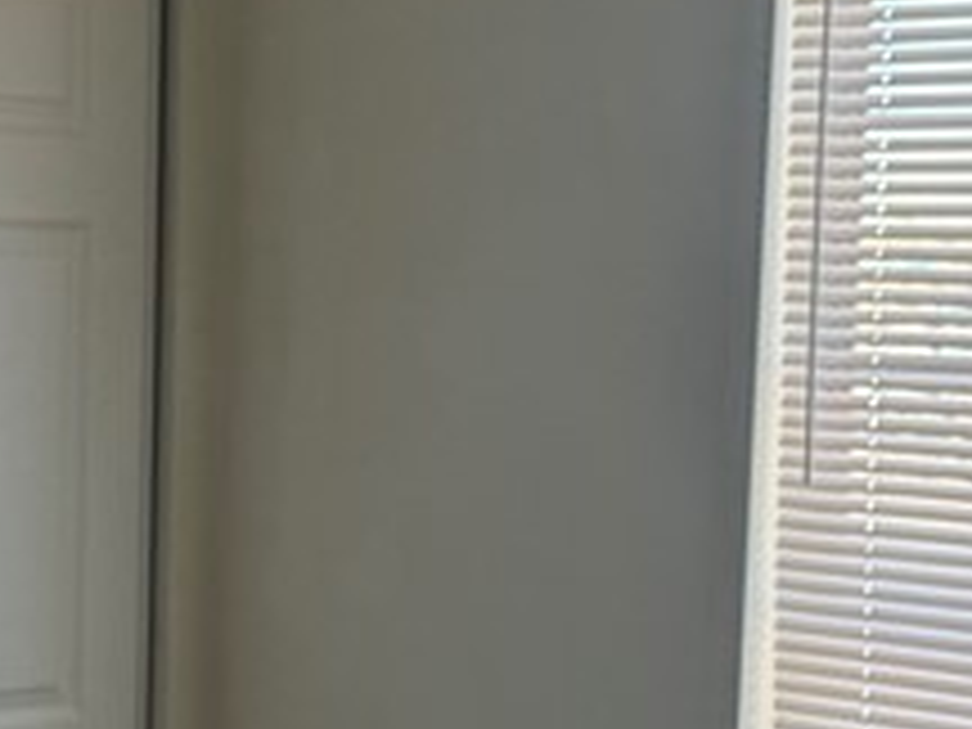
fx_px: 3201
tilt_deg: -6.5
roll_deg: -2.3
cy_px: 585
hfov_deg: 17.3
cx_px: 504
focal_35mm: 114
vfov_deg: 12.9
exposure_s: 1/121
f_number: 1.78
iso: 64
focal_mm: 6.76
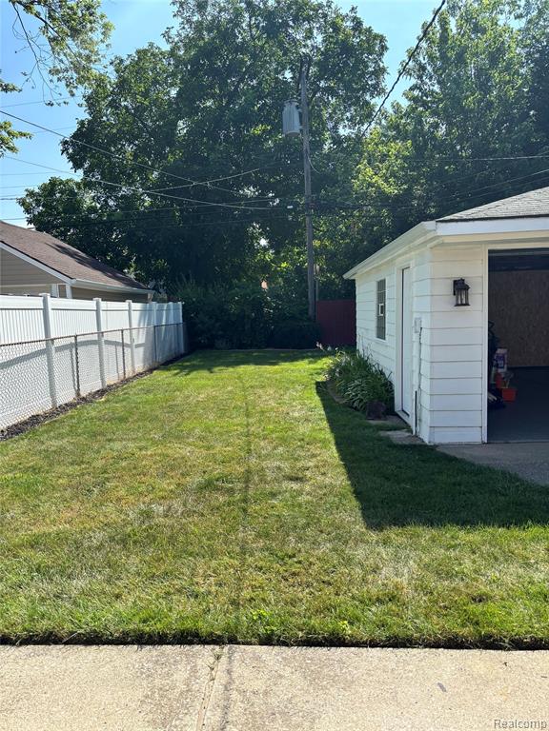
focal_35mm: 26
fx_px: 550
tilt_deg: -6.1
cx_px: 274
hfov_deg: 53.1
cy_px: 366
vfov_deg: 67.3
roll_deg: +1.2
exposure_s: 1/1590
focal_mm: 5.96
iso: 50
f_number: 1.6
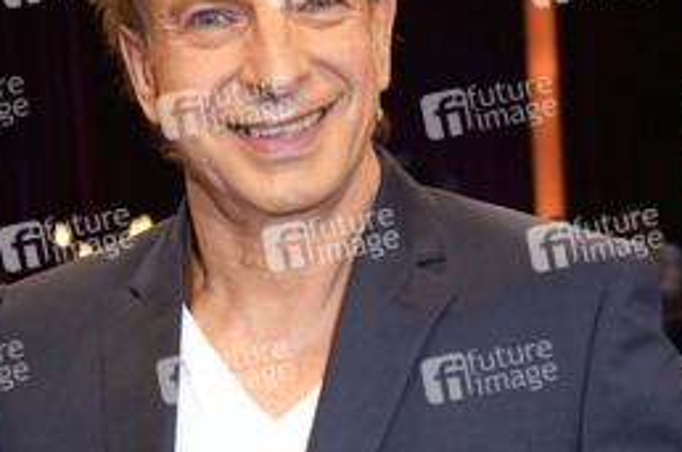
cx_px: 260
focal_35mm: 49
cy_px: 174
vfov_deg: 27.3
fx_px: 927
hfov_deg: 40.2
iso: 1600
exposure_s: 1/125
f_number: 4.5
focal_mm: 28
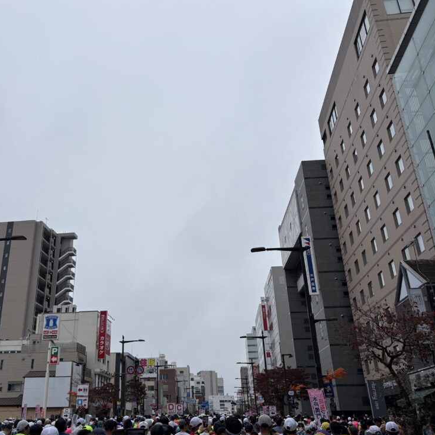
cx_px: 159
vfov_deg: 51.1
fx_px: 455
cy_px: 217
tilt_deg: +24.1
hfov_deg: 50.5
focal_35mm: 32
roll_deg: +0.7
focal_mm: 5.96
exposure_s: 1/1196
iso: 50
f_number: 1.6
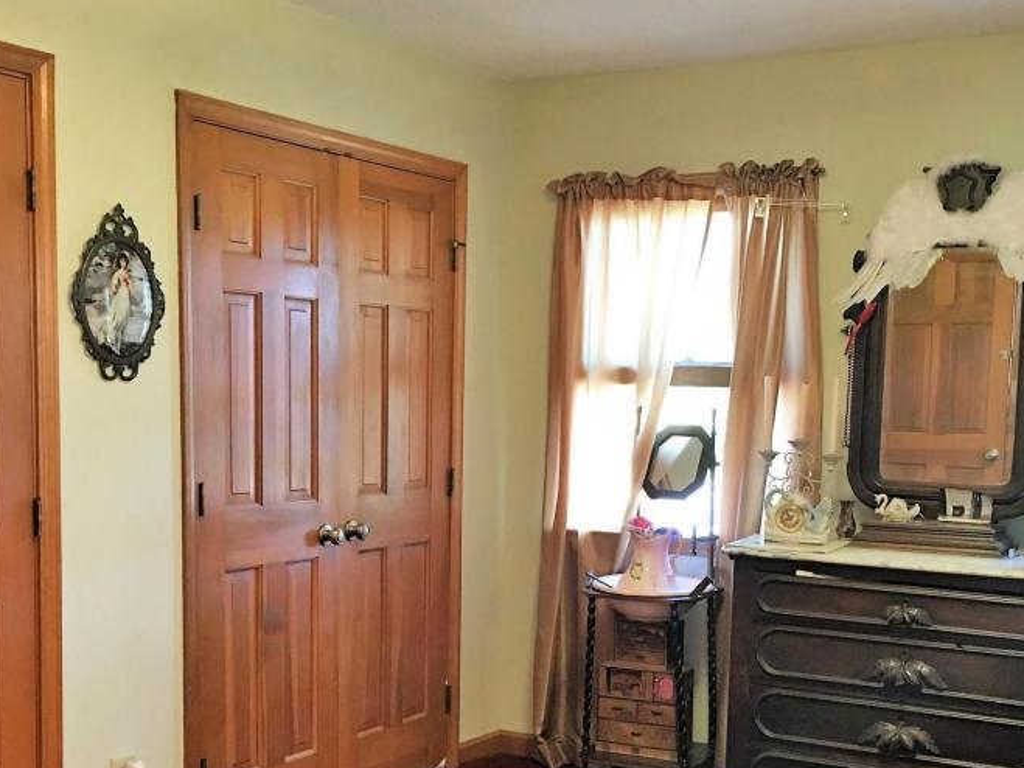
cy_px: 559
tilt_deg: -5.1
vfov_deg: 31.7
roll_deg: +1.4
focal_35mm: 45
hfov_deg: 42.0
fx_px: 1331
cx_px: 563
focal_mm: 4.15
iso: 80
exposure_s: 1/15
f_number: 2.2
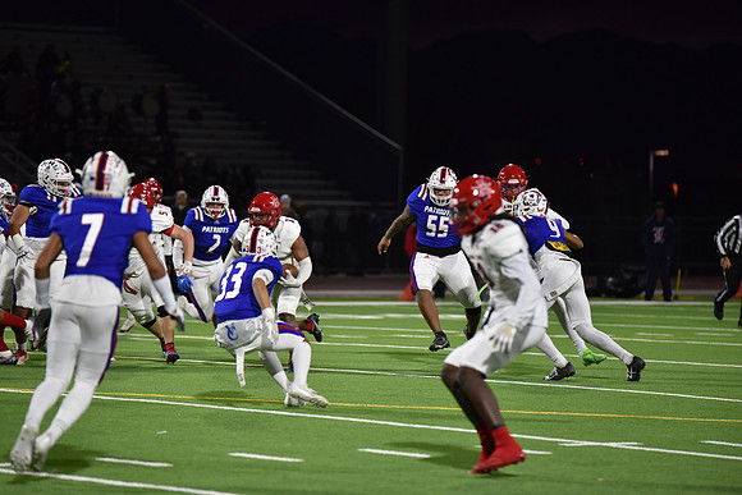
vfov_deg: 6.9
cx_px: 371
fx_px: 4123
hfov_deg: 10.3
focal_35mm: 200
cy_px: 248
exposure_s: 1/500
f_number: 2.8
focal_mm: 200
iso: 1800
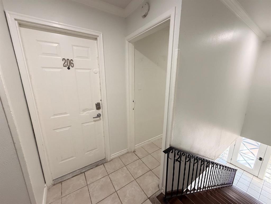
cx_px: 136
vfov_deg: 85.7
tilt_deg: -13.4
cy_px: 102
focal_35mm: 14
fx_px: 110
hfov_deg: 102.1
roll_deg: +0.1
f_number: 2.2
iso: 320
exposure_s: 1/120
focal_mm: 2.22
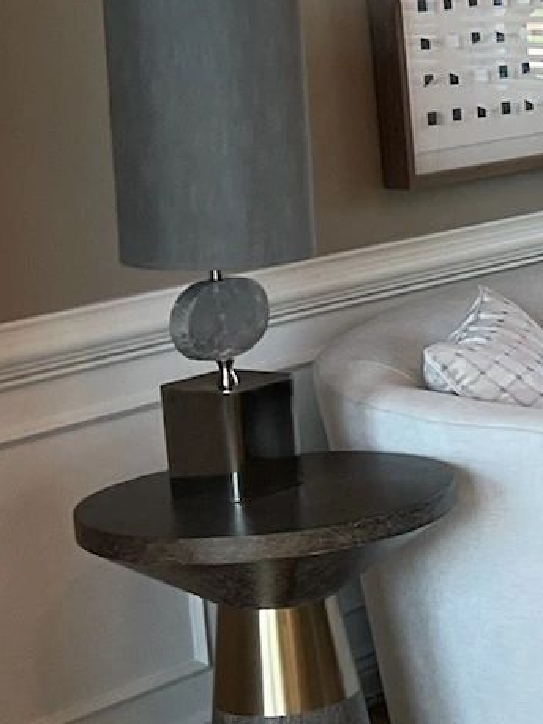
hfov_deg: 11.2
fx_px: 2427
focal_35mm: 116
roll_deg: +0.1
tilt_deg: -8.9
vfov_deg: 17.0
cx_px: 1185
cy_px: 396
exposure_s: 1/130
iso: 64
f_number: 1.5
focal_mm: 5.7
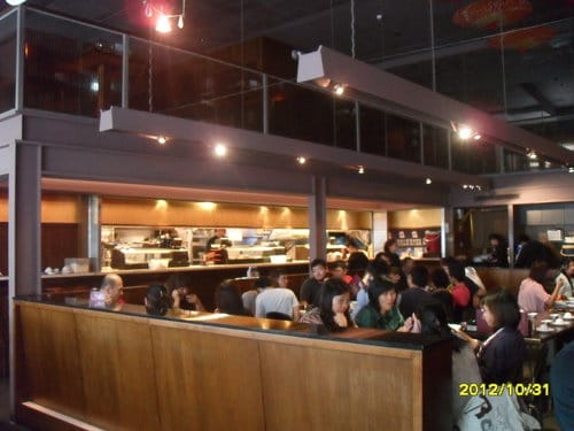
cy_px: 216
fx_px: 580
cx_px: 287
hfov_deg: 52.6
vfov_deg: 40.7
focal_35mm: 35
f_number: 2.8
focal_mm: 6.2
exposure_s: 1/15
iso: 400
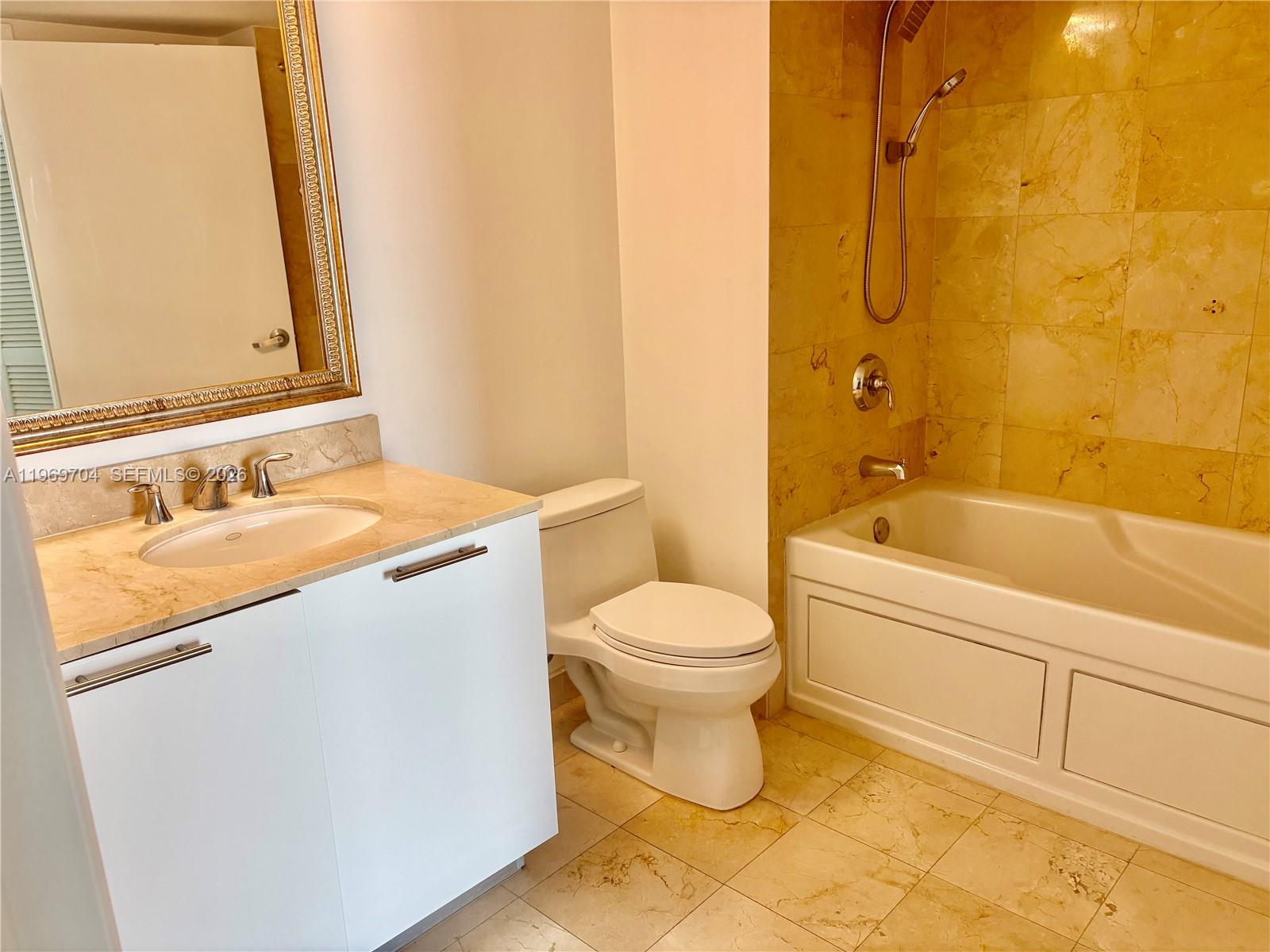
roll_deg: +2.2
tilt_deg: -14.3
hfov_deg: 67.3
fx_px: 954
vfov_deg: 53.1
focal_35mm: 26
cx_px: 635
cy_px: 476
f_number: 1.6
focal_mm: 5.96
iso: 125
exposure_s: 1/120
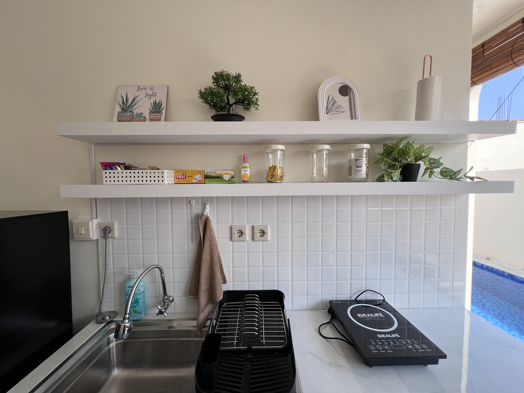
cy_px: 196
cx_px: 262
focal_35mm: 13
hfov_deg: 106.2
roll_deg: -0.2
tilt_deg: -3.7
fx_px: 197
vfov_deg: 89.9
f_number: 1.8
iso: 32
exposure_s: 1/303
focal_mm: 1.57
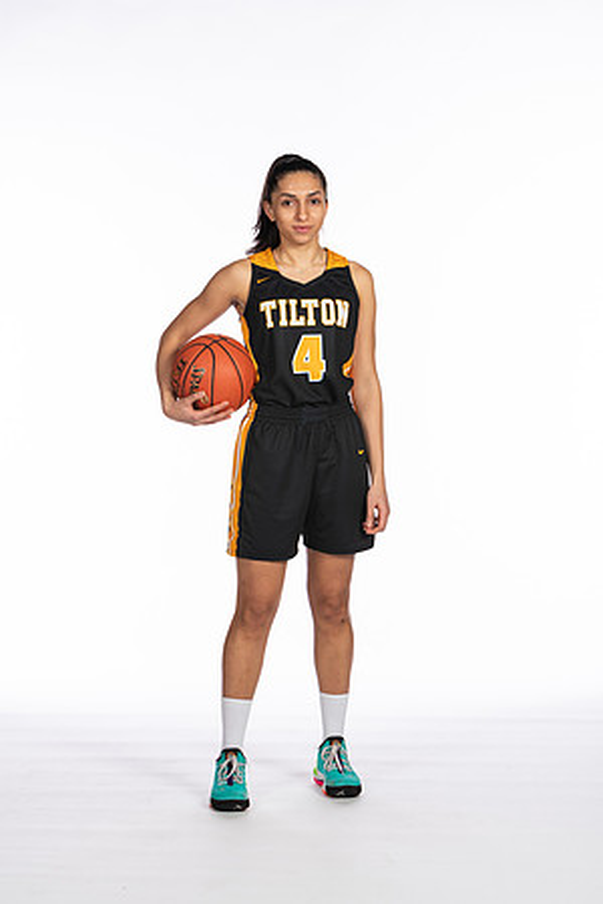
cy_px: 452
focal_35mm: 105
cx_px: 302
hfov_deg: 13.0
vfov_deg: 19.5
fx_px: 2638
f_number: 5.6
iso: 100
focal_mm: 70
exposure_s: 1/100
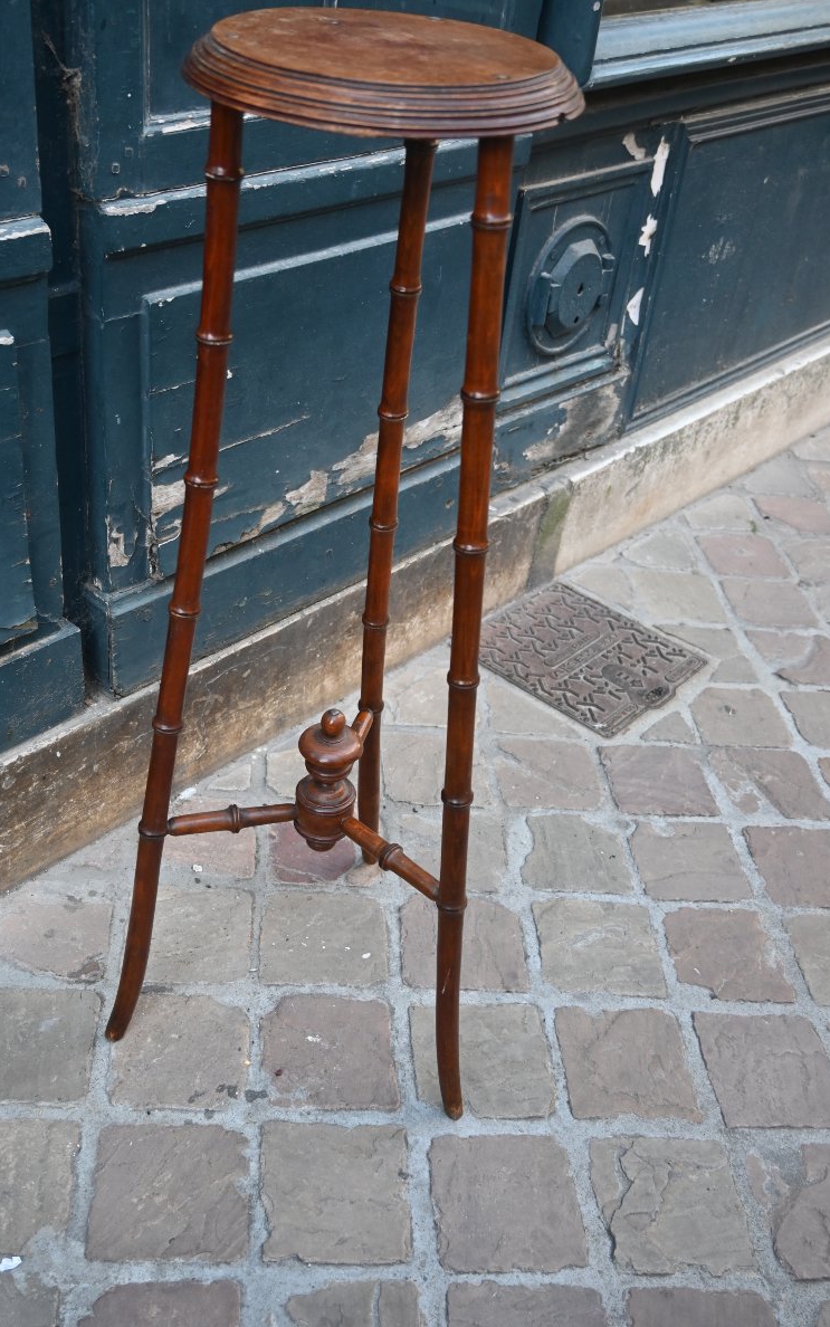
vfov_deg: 54.6
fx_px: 1285
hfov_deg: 35.8
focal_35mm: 36
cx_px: 389
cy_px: 667
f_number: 3.8
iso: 500
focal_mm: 23
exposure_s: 1/125
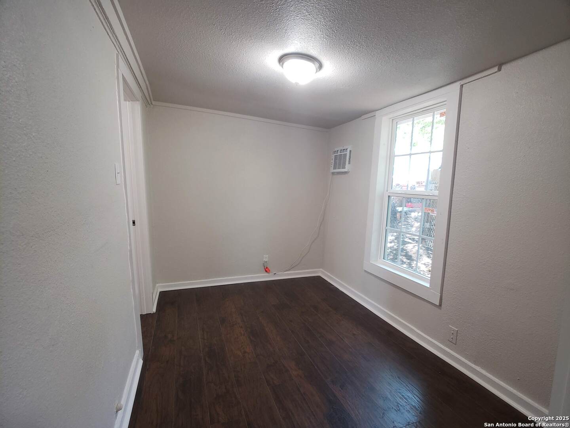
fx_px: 428
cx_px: 285
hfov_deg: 67.3
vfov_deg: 53.1
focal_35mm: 26
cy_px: 214
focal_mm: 4.3
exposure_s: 1/60
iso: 160
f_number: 1.5
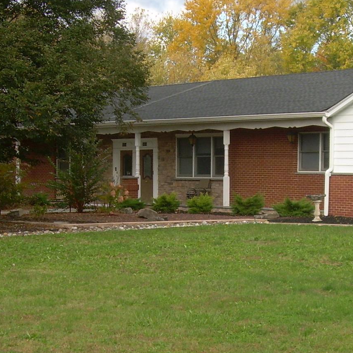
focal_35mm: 99
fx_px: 1142
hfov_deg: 17.5
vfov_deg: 17.5
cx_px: 241
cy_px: 251
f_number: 3
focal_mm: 7.7
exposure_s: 1/386
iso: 50
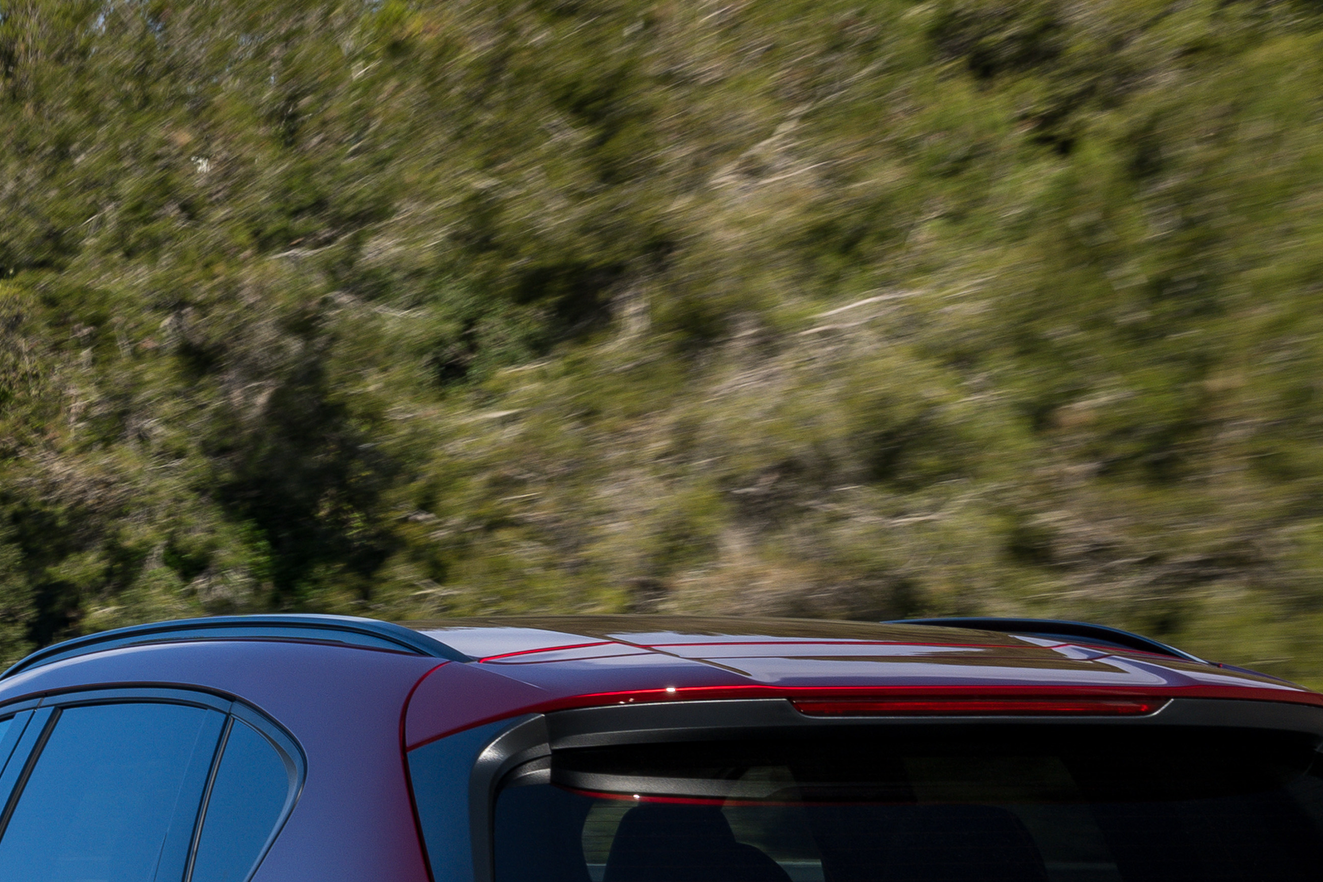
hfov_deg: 17.0
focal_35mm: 120
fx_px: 4410
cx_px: 480
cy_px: 913
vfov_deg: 11.3
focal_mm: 38
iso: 40
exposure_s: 1/25
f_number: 13
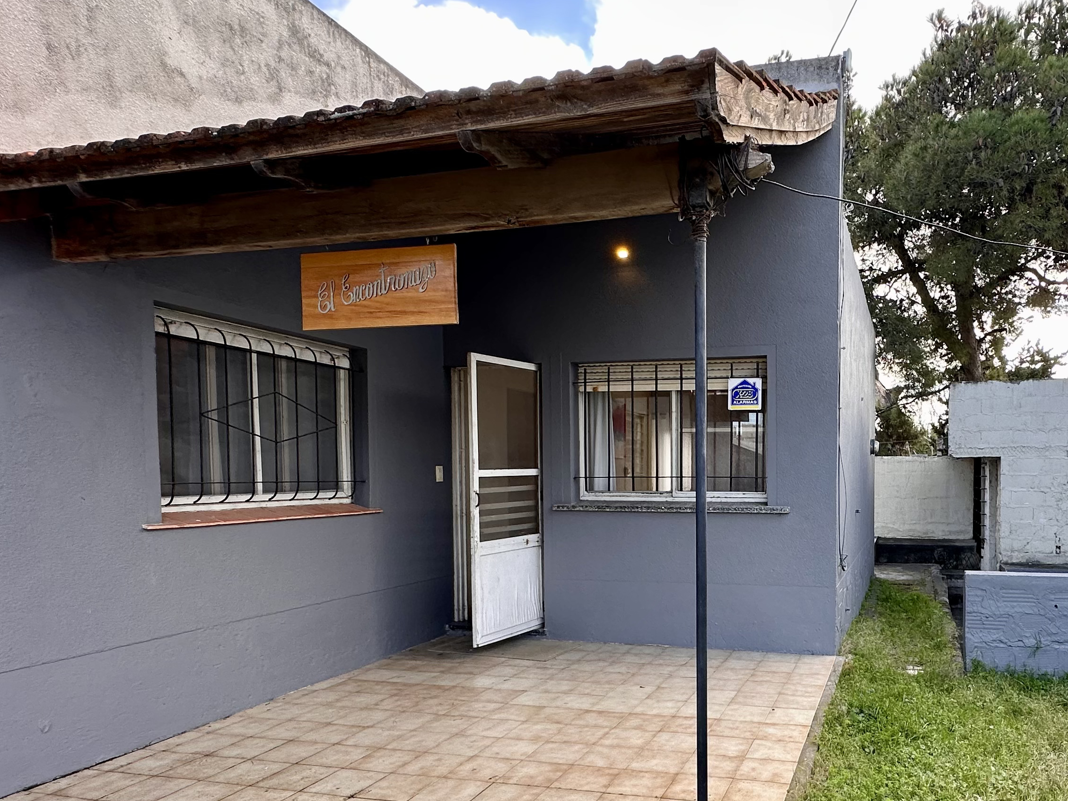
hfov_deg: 66.9
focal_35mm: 25
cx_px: 738
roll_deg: +0.9
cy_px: 513
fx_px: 771
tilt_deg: -1.4
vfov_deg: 54.1
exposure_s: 1/170
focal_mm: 2.22
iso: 40
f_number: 2.2
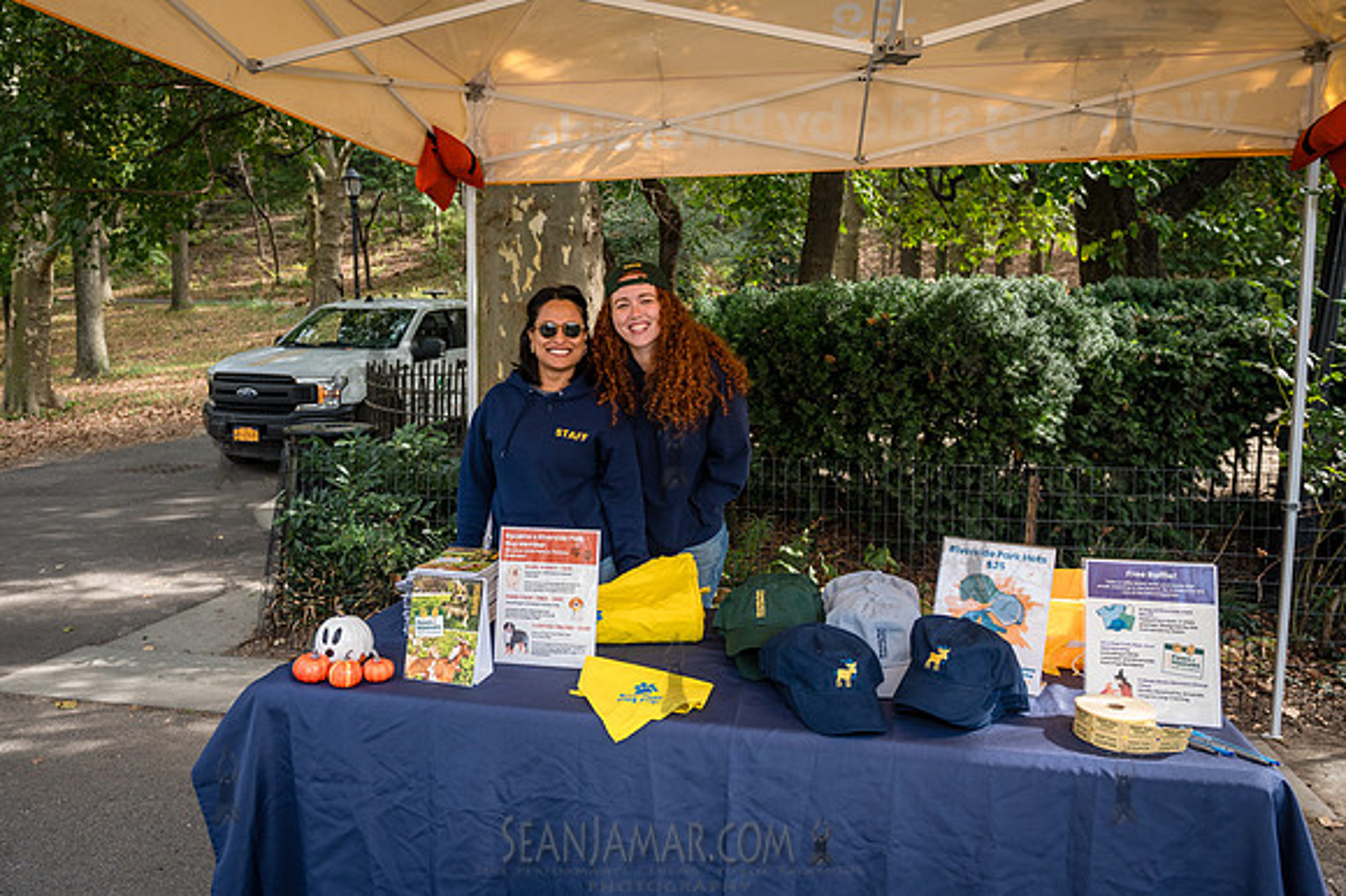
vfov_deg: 51.0
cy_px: 447
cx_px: 655
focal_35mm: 25
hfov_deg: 71.2
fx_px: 939
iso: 1000
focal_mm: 24
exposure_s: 1/640
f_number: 5
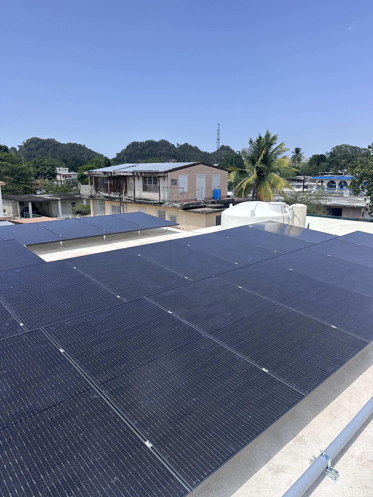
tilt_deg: -10.5
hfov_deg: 56.8
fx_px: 345
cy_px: 248
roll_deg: -0.9
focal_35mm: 24
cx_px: 186
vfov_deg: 71.6
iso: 80
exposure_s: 1/3861
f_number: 1.78
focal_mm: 6.86
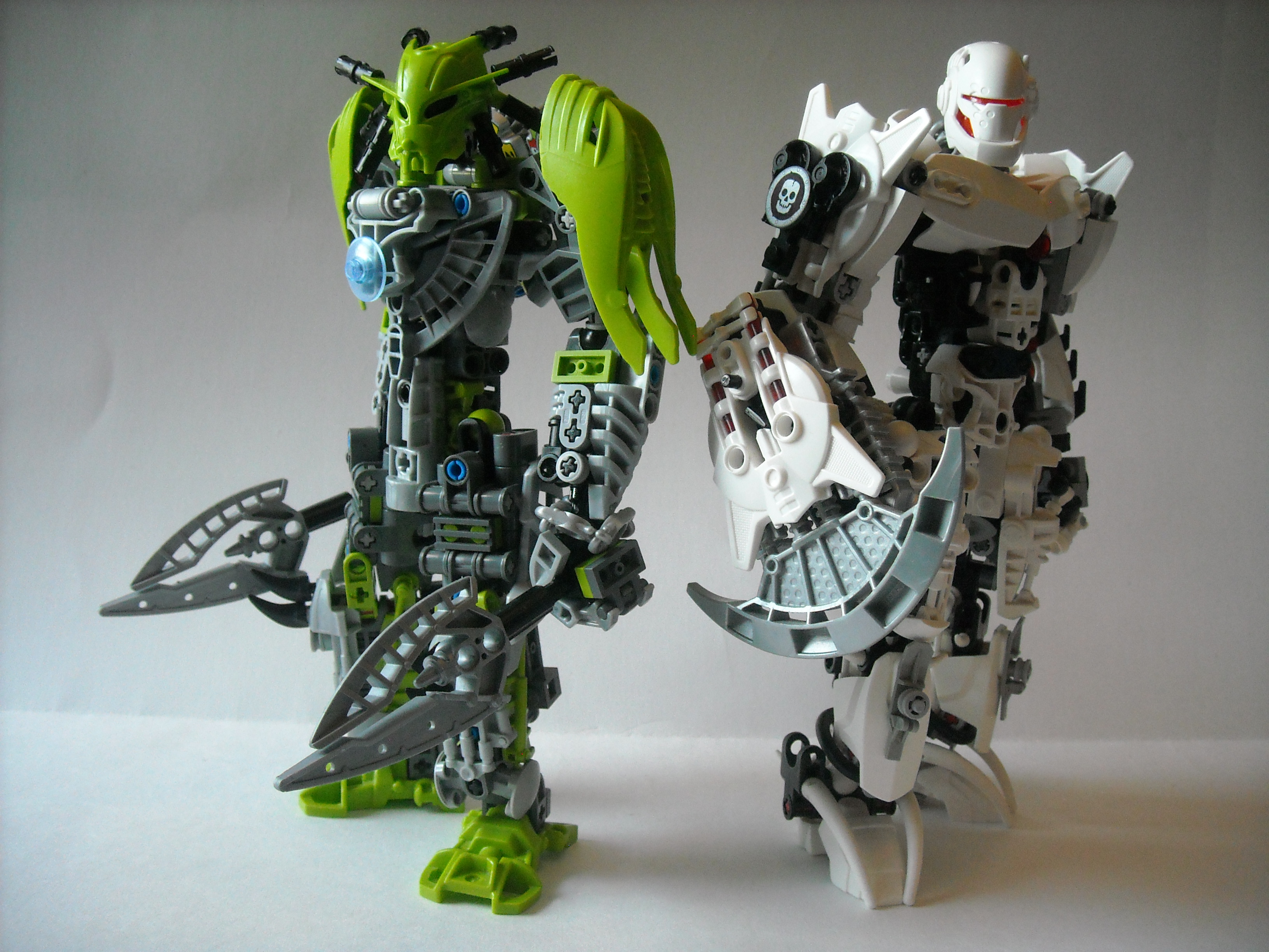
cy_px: 476
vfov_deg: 40.7
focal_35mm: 35
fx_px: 1283
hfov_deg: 52.6
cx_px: 634
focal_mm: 5.7
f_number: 2.8
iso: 295
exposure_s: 1/60
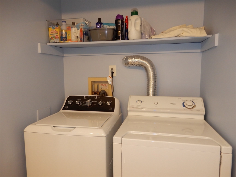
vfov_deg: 56.8
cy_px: 88
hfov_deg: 71.6
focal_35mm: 24
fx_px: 164
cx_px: 118
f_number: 3.4
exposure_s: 1/30
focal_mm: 4.3
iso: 200
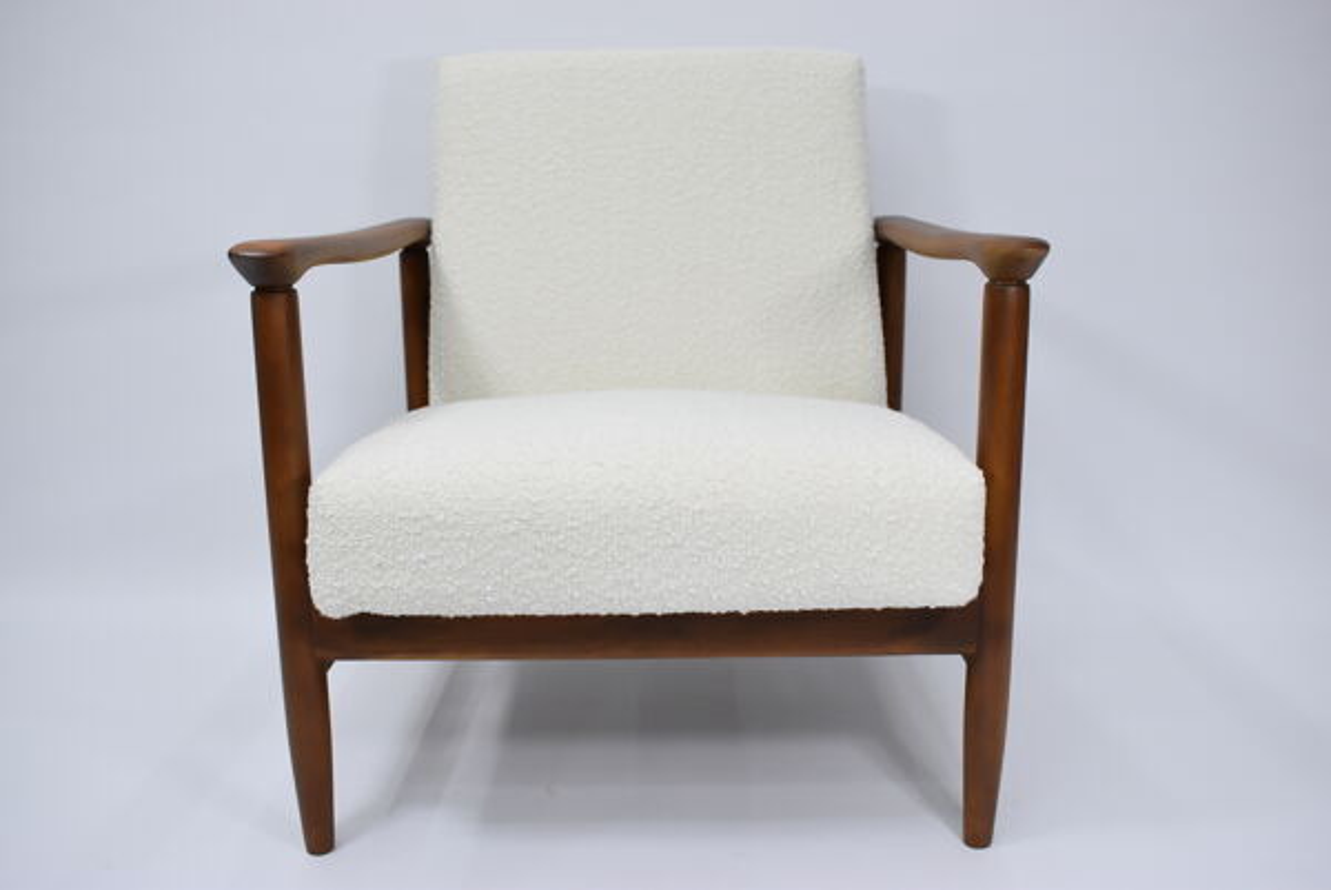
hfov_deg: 57.2
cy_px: 445
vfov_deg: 40.0
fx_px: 1221
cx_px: 666
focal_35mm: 33
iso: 800
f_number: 5.6
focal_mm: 22
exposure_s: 1/125
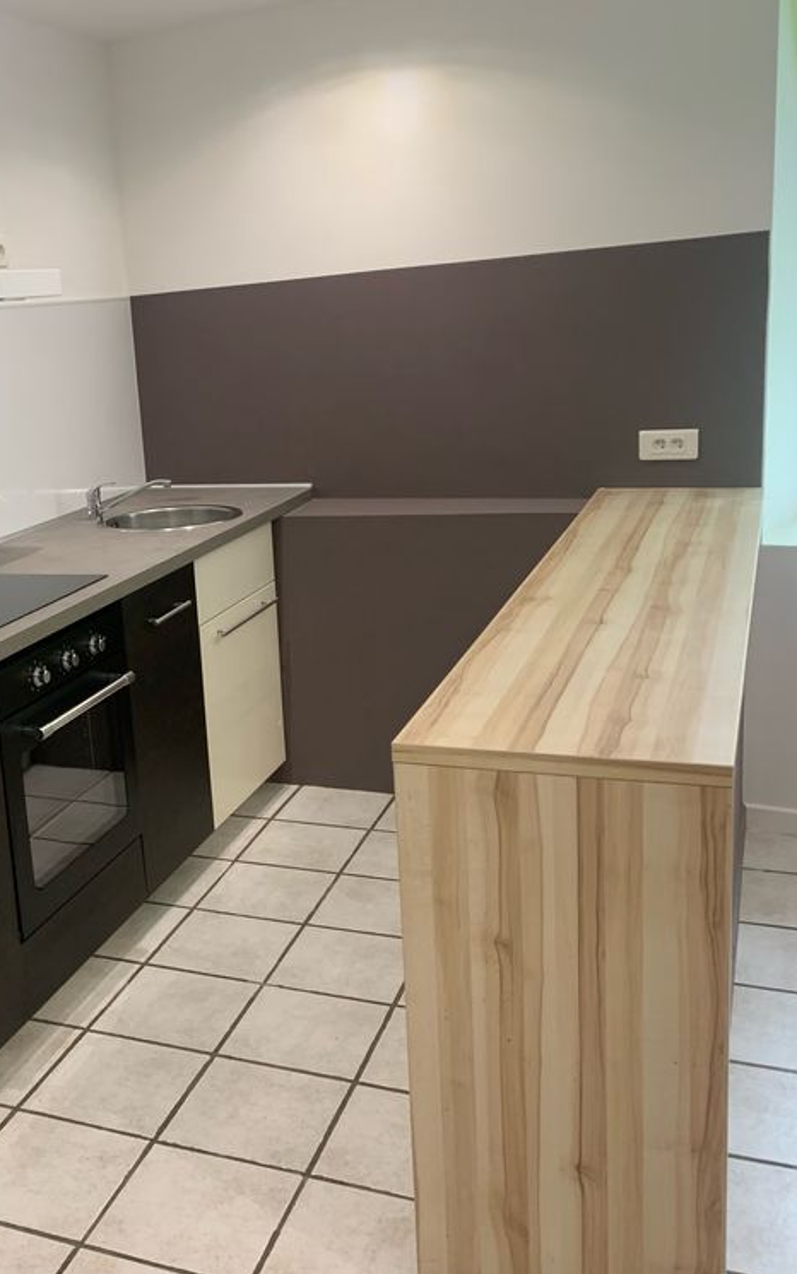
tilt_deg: -12.0
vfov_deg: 52.7
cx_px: 123
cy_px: 636
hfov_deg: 33.1
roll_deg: +4.8
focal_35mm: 37
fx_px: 1285
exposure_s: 1/60
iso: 100
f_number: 1.8
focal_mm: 4.25
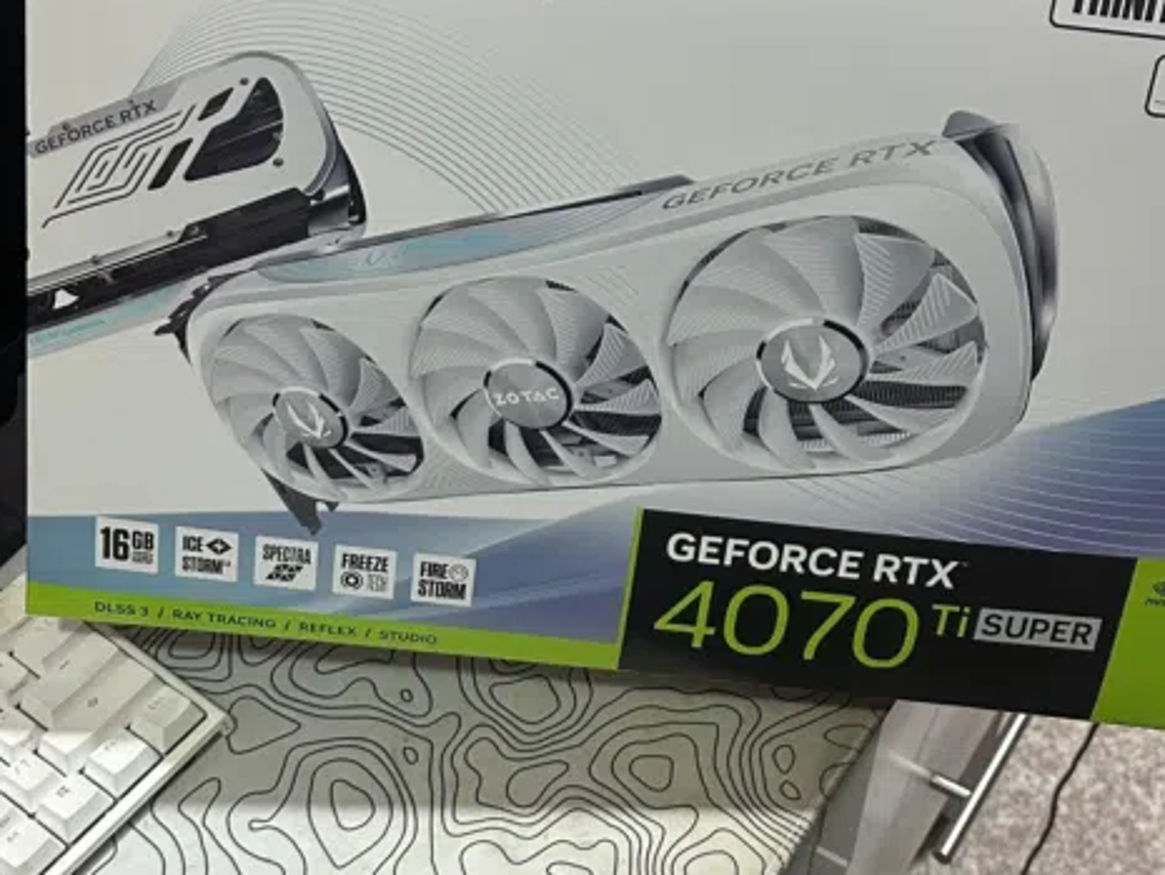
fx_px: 1111
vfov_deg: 42.3
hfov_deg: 55.3
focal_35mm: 33
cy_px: 286
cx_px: 529
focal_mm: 6.86
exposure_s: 1/60
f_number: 1.78
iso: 320
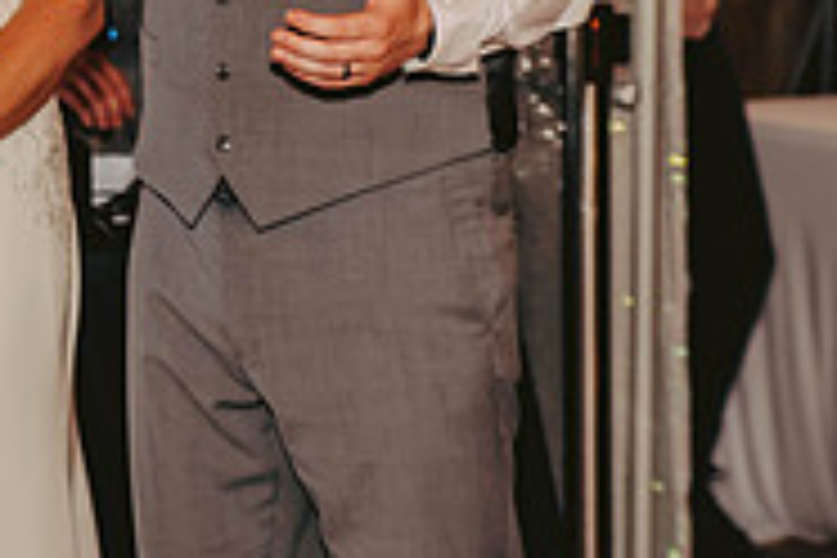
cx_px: -50
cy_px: -178
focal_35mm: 234
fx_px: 5440
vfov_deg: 5.8
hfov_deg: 8.7
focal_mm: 75
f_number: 2.8
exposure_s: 1/200
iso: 800
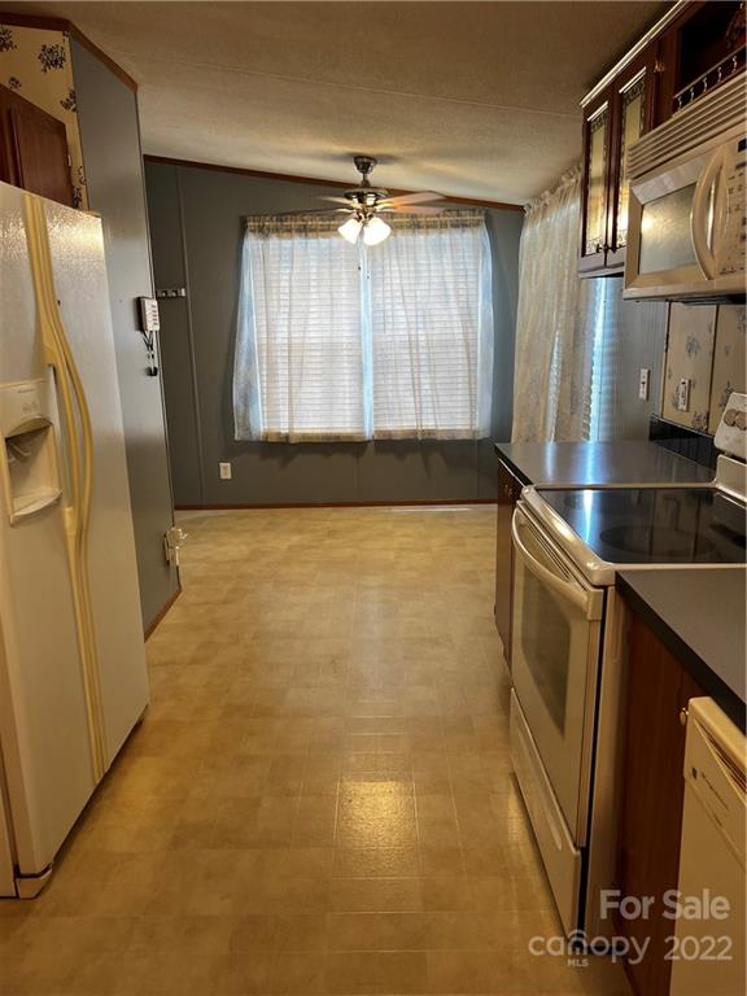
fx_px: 748
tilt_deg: -13.6
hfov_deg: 53.1
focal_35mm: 26
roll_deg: +2.1
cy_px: 498
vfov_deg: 67.3
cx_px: 374
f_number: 1.5
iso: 125
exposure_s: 1/120
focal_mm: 5.7
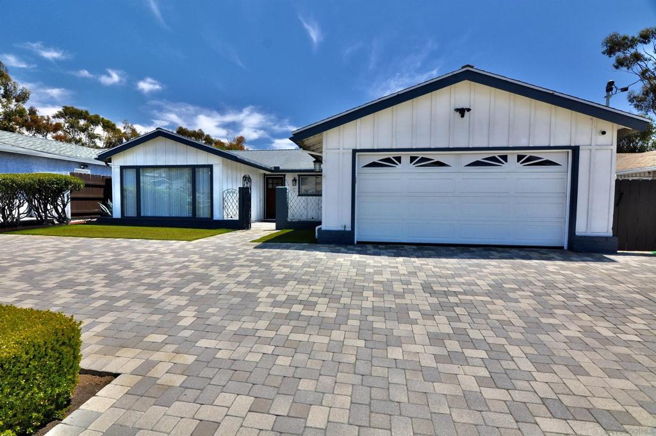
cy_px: 218
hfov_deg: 95.1
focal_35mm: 16
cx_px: 328
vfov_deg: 71.9
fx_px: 300
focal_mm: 11
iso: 200
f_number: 8
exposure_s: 1/250
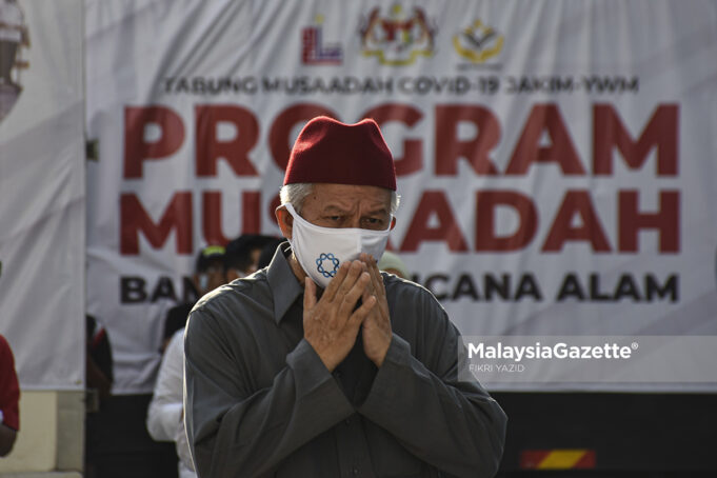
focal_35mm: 183
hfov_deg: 11.2
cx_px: 358
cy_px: 239
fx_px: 3644
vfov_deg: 7.5
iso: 100
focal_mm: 122
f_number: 5.6
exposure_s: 1/200
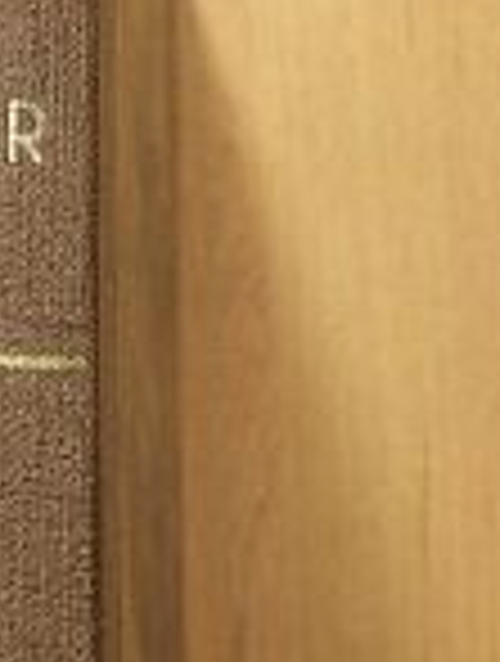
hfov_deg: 11.8
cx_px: 108
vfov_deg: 15.0
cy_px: 822
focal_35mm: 126
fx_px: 2416
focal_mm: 6.8
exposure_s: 1/14
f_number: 3.5
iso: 100
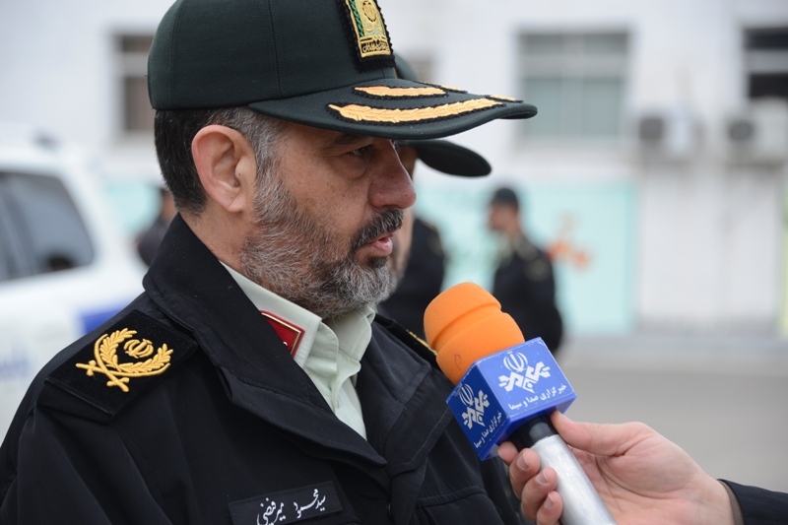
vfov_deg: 11.0
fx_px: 2735
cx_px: 394
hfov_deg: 16.4
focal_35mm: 125
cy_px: 262
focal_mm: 125
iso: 250
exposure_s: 1/160
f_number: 5.6
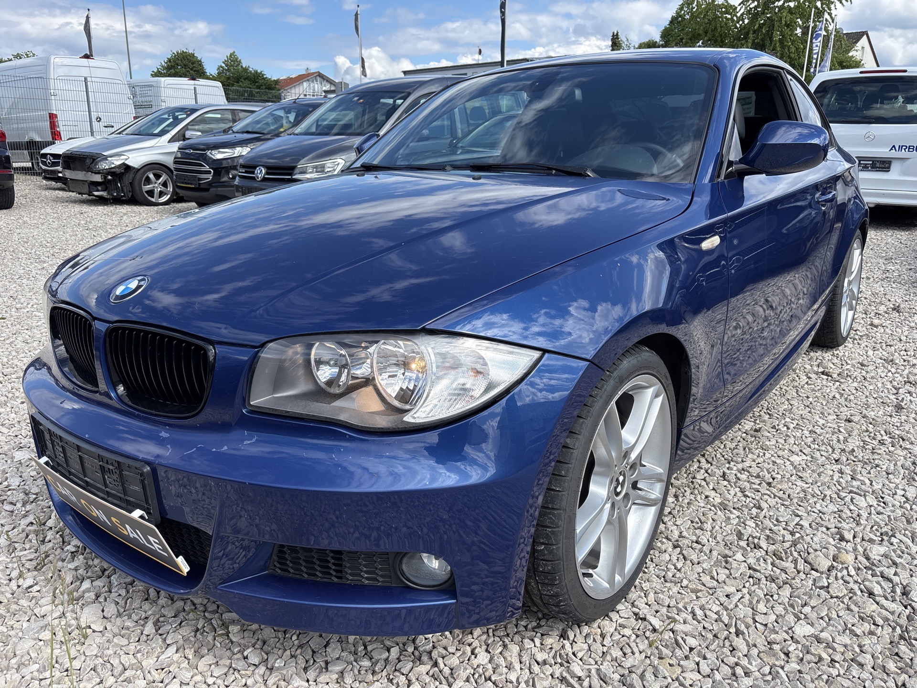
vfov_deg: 53.1
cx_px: 458
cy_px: 344
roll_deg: -1.5
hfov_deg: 67.3
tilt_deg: -16.2
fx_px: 689
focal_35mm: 26
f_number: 1.6
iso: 50
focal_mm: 5.96
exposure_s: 1/1667
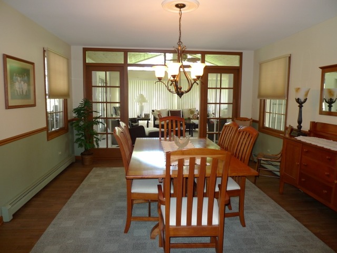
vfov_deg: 56.8
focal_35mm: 24
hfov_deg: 71.6
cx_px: 168
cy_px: 126
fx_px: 234
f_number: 2
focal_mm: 5.1
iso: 125
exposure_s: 1/30
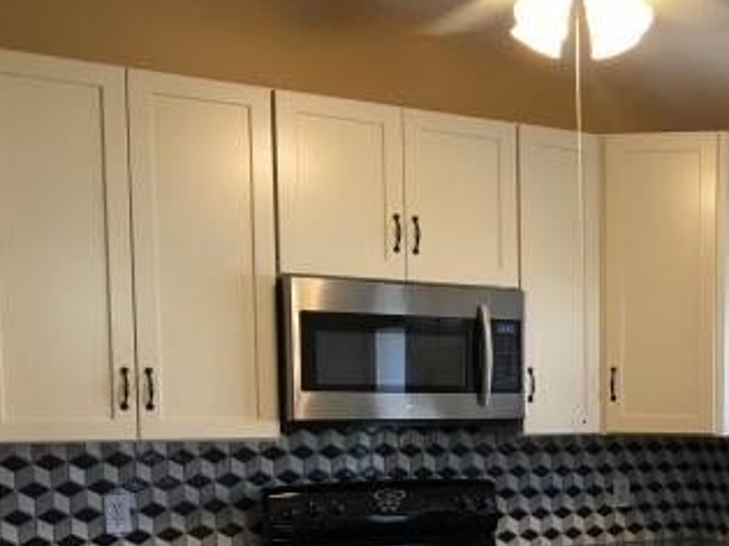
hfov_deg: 30.8
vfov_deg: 24.0
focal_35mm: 59
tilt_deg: -5.7
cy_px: 516
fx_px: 1242
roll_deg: -0.3
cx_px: 699
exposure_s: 1/30
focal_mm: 4.15
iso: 40
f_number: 2.2
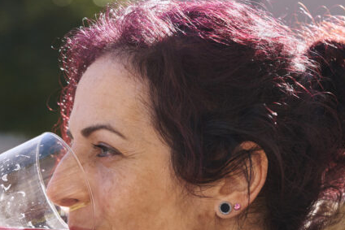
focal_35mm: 146
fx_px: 1400
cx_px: 103
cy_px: 158
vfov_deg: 9.4
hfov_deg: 14.0
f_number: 5
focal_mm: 90
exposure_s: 1/320
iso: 100
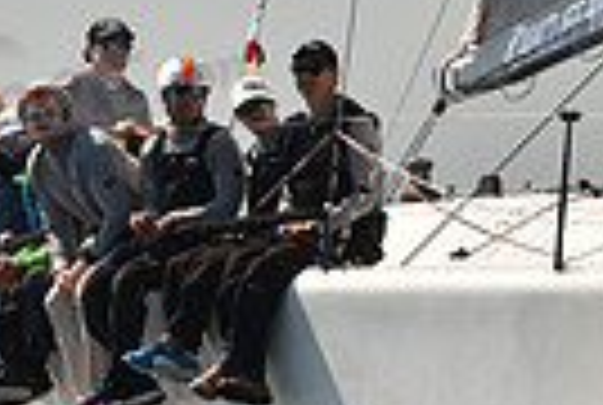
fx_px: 14135
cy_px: 299
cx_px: 500
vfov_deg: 1.6
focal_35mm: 842
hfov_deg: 2.4
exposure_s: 1/800
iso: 250
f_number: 5
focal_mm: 195
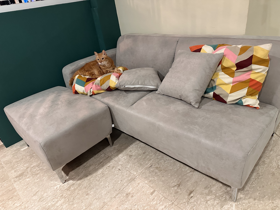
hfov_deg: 71.6
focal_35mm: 24
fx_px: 194
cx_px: 140
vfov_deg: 56.8
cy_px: 105
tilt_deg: -29.2
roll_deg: +9.0
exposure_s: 1/60
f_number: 1.78
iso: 640
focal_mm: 6.86
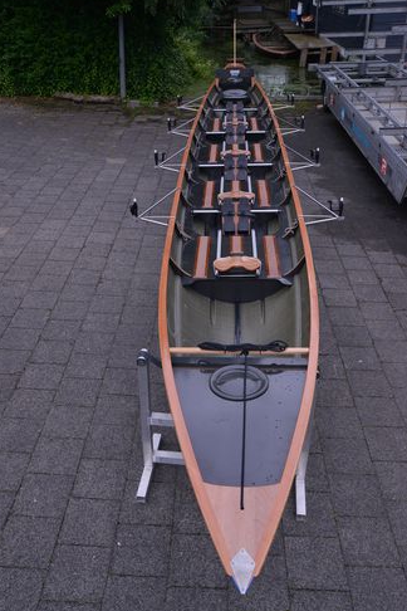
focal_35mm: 35
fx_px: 593
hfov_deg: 37.9
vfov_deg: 54.4
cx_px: 203
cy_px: 300
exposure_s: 1/500
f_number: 8
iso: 1250
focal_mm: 34
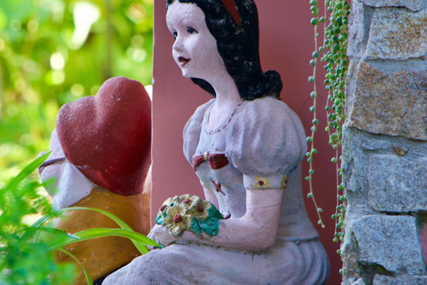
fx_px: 7389
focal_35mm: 623
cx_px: 172
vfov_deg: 2.2
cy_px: 114
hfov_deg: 3.3
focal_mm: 300
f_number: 8
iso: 400
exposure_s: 1/50
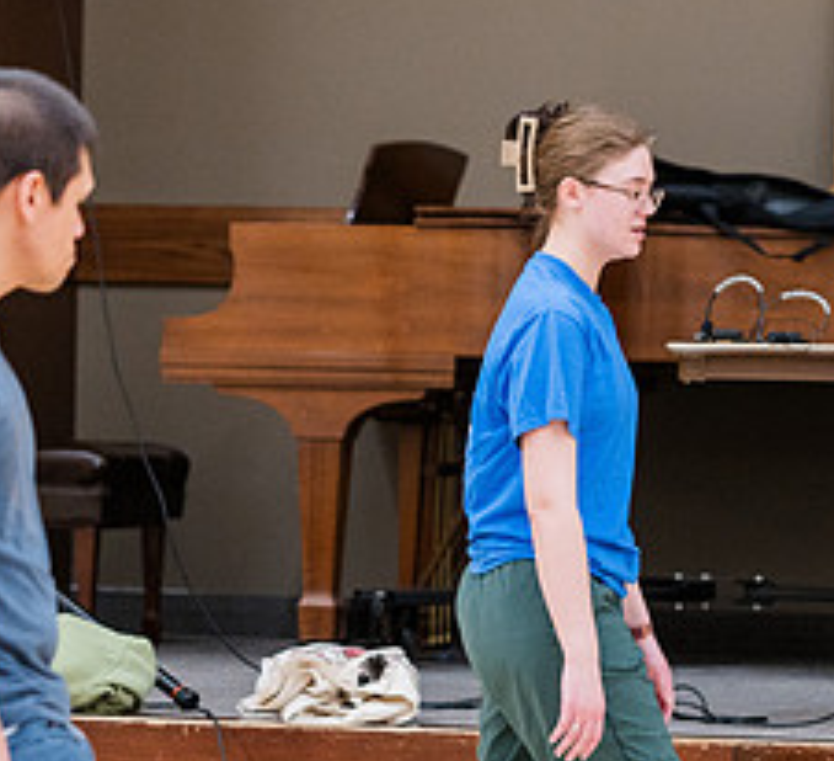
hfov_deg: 6.4
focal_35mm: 286
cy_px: 573
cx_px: 579
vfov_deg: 5.8
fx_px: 7459
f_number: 2.8
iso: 1600
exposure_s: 1/320
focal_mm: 105
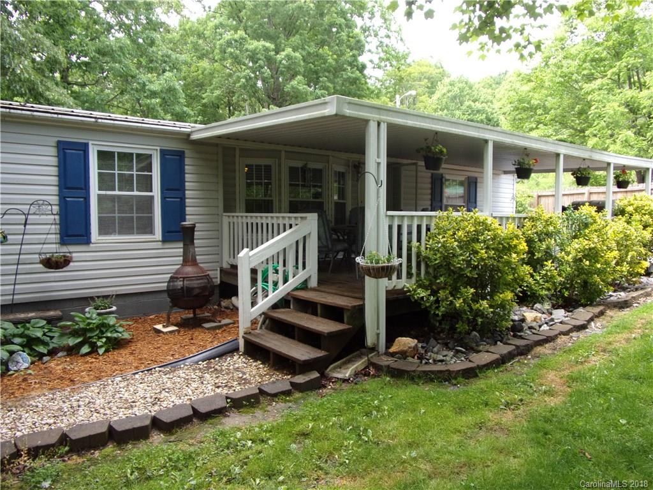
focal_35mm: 24
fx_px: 453
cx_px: 326
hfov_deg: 71.6
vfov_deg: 56.8
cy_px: 245
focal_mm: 4.3
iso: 80
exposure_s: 1/105
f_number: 3.3
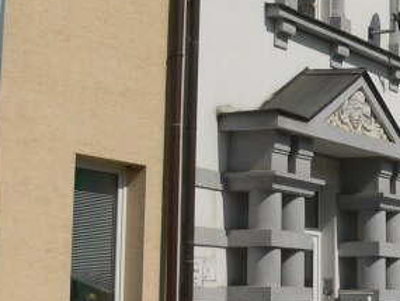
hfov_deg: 18.9
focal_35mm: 101
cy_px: 86
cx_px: 407
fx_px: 1168
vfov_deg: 14.6
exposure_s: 1/1000
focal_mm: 6
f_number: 5.6
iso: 80
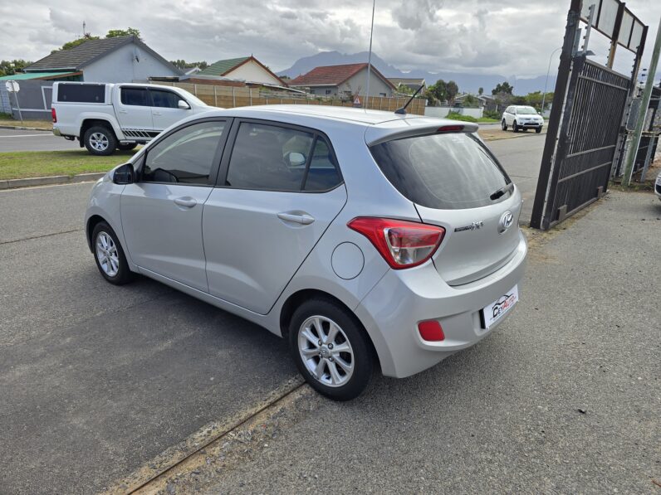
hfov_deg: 73.9
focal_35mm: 23
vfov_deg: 58.9
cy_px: 248
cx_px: 330
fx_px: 439
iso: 12
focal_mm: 6.3
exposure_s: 1/606
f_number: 1.7
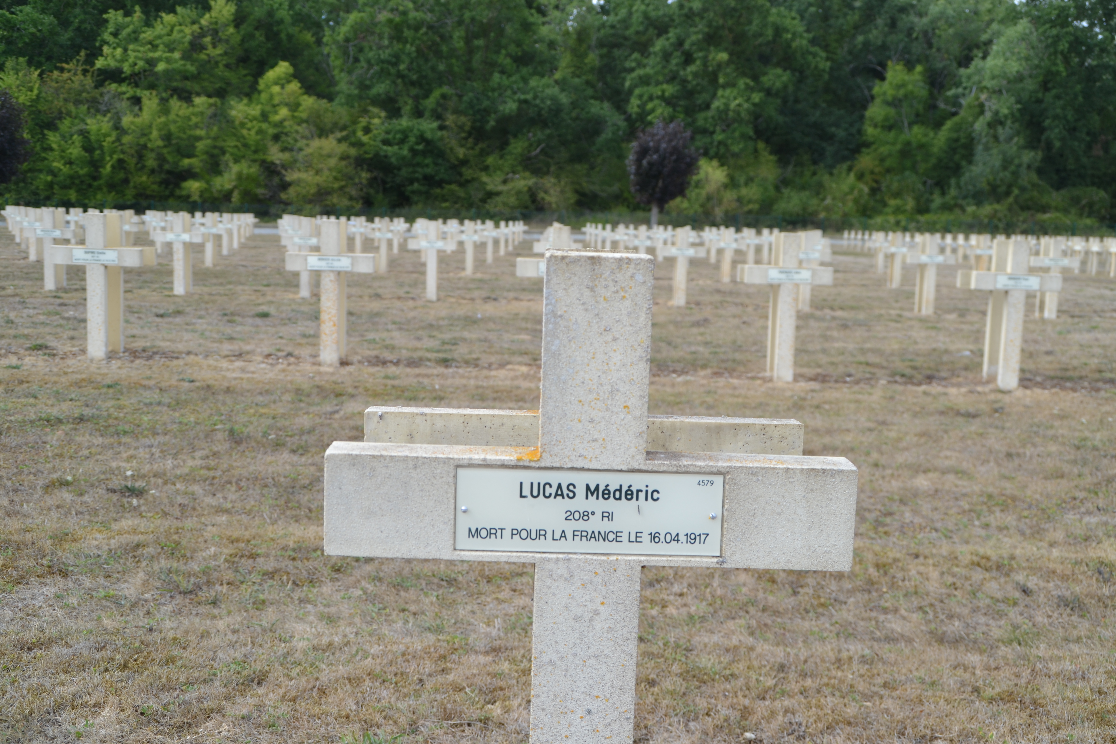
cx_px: 558
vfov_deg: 31.9
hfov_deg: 46.4
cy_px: 372
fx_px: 1302
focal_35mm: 42
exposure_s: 1/200
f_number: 7.1
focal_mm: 28
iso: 100
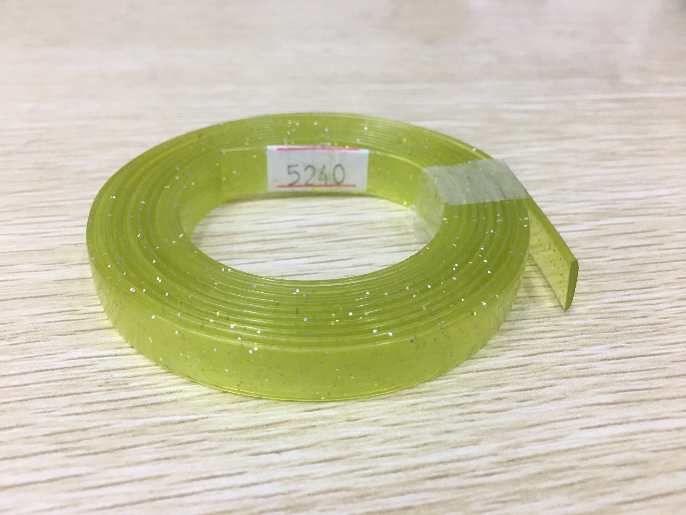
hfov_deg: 61.7
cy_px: 258
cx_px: 343
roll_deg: -0.9
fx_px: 575
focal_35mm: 29
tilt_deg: -35.3
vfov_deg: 48.2
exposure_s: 1/33
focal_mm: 4.15
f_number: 2.2
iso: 50
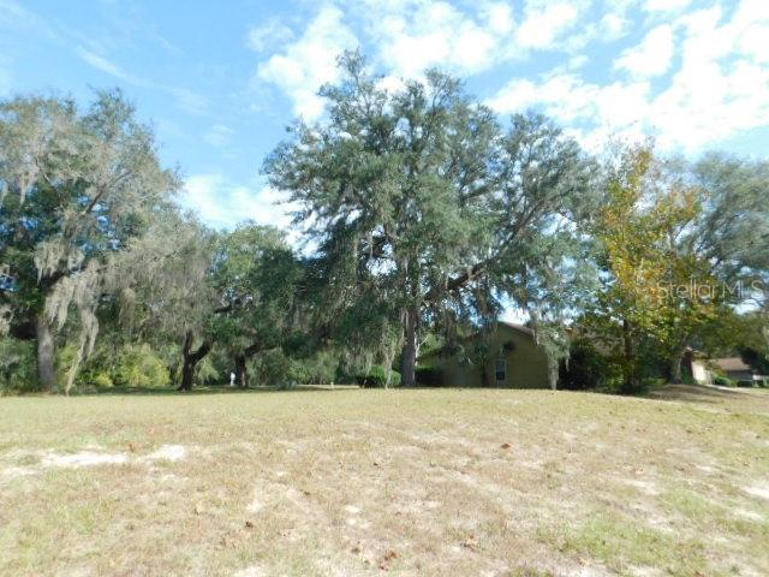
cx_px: 384
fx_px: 511
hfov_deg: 73.9
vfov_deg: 58.9
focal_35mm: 23
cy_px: 288
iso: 125
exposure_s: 1/640
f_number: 3
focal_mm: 4
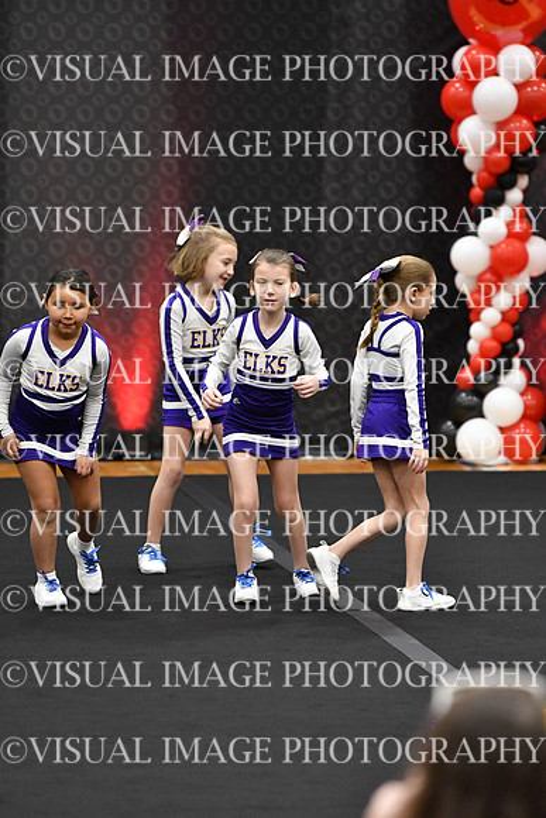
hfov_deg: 5.4
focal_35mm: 255
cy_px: 409
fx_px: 5797
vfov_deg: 8.1
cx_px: 273
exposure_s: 1/800
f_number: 2.8
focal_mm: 170
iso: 5000
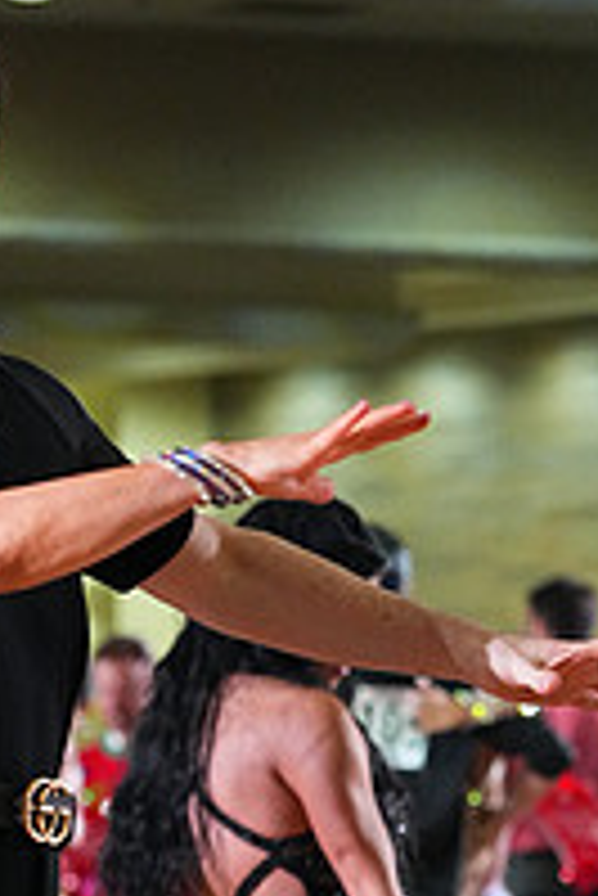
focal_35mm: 378
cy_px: 1085
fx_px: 9401
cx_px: -124
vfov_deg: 5.4
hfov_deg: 3.6
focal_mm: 130
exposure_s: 1/400
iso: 8000
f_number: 5
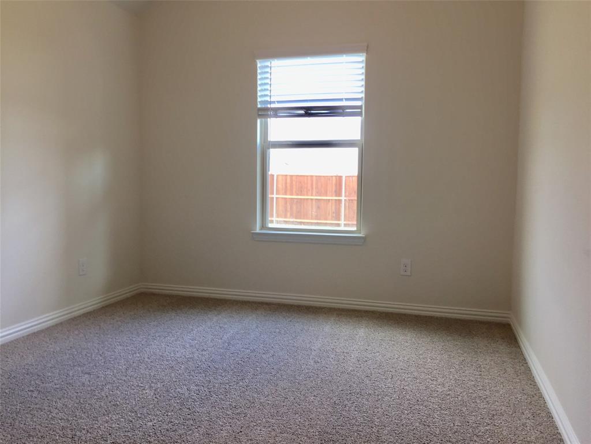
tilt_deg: -5.0
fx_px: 495
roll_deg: -2.0
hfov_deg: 61.7
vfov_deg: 48.2
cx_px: 296
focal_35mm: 29
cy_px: 222
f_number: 2.2
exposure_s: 1/40
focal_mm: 4.15
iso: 32
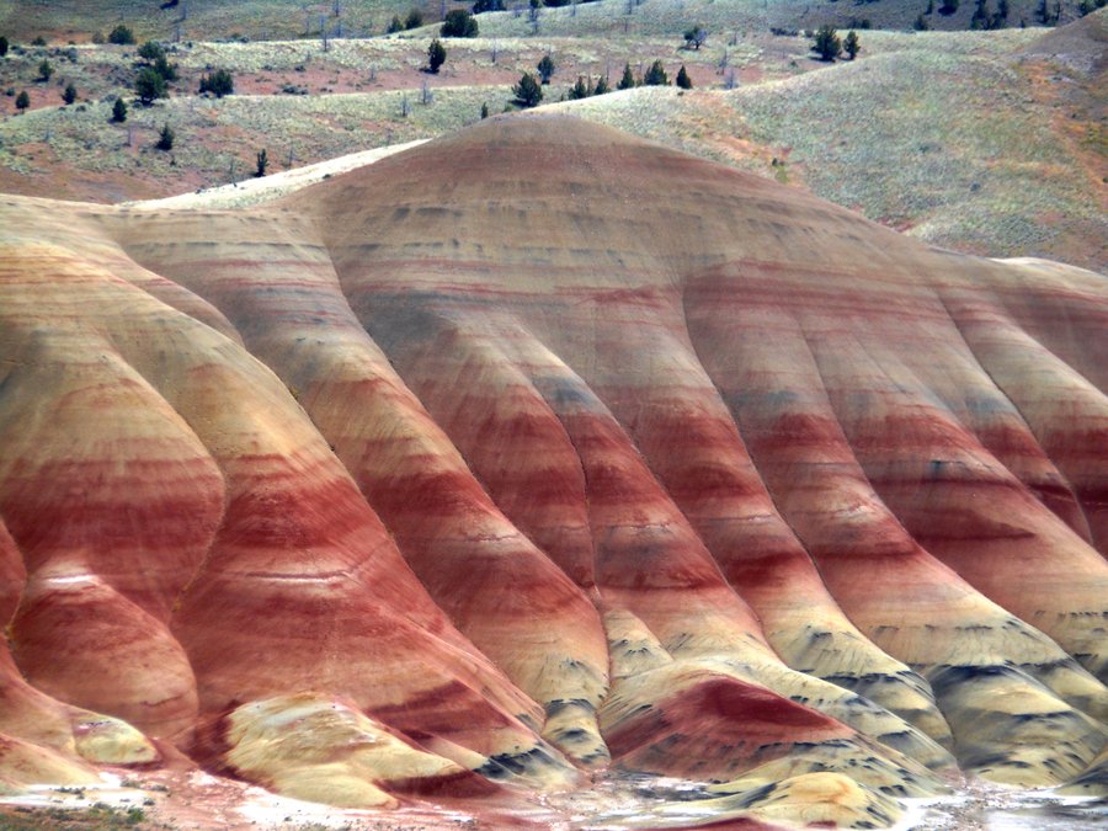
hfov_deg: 7.9
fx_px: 8002
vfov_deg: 5.9
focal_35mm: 250
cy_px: 416
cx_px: 554
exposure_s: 1/250
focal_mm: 45
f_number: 5.8
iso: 80
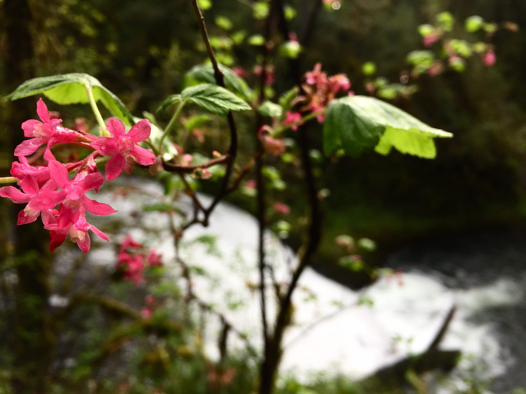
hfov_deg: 61.7
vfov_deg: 48.2
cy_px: 197
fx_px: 441
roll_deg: +0.1
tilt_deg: -21.5
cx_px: 263
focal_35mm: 29
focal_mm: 4.15
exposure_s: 1/199
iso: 32
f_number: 2.2
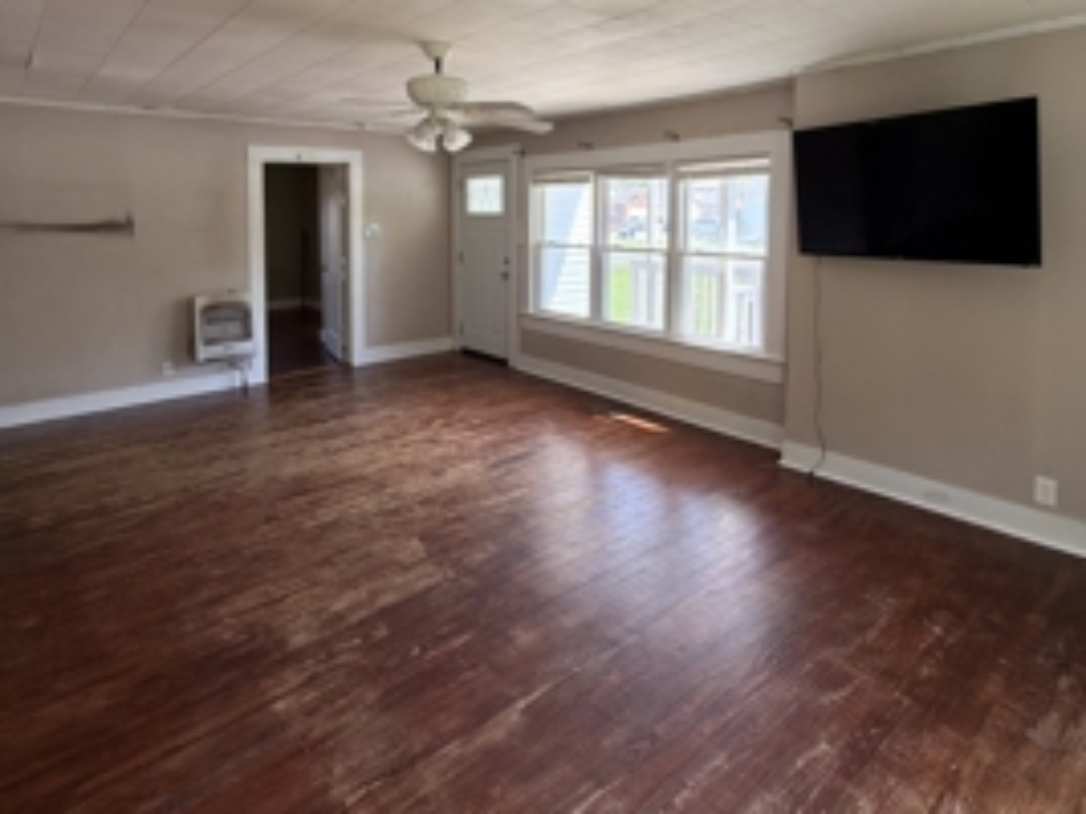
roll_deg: -0.1
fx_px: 659
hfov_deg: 79.0
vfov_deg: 61.4
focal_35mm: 21
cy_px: 252
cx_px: 565
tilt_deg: -4.1
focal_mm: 2.22
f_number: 2.2
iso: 100
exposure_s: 1/121
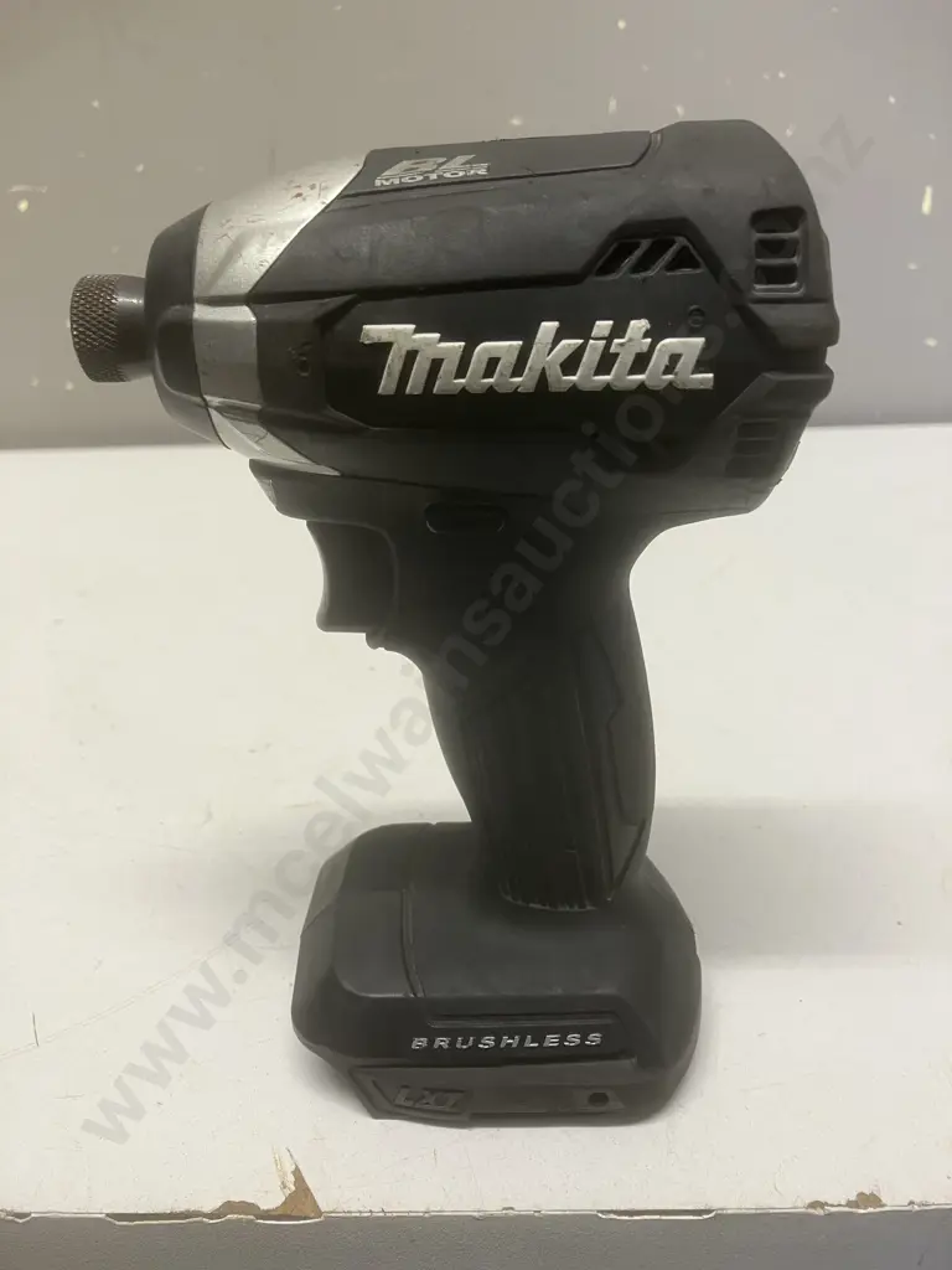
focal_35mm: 28
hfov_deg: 49.7
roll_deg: +2.4
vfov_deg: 63.4
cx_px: 476
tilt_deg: -25.4
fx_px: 1027
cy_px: 635
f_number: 1.8
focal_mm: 3.99
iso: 80
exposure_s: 1/50
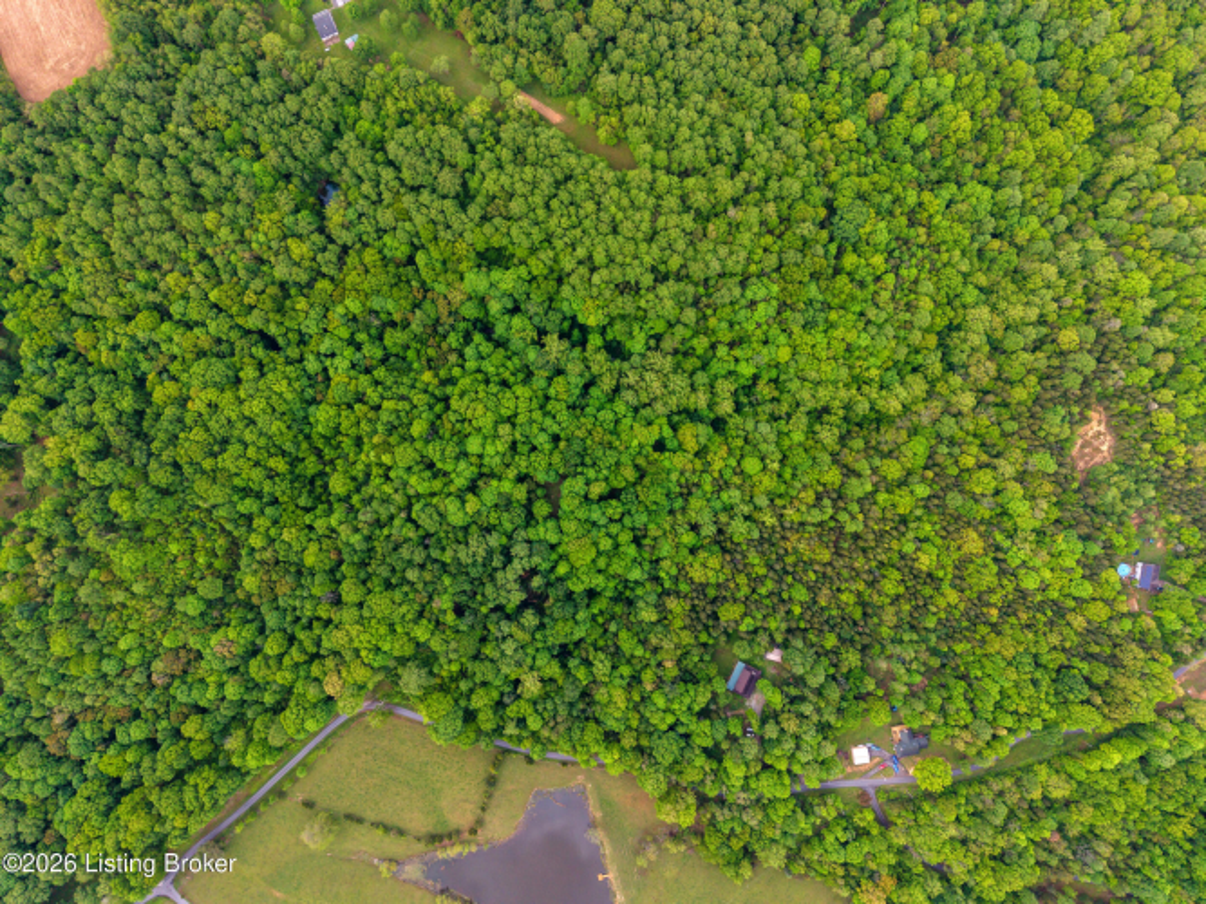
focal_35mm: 24
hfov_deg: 71.6
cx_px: 603
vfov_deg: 56.8
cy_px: 452
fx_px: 836
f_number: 1.8
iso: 100
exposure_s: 1/400
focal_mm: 8.67
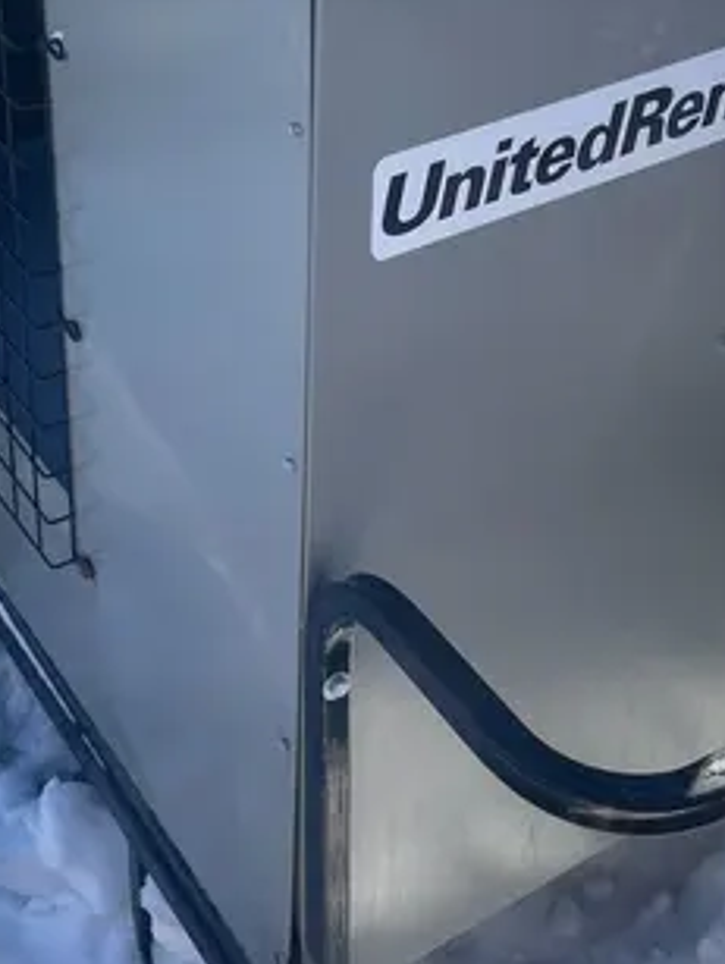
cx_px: 267
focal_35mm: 62
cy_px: 155
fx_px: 1728
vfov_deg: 30.2
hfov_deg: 23.6
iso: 32
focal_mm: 4.2
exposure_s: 1/1770
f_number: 1.6
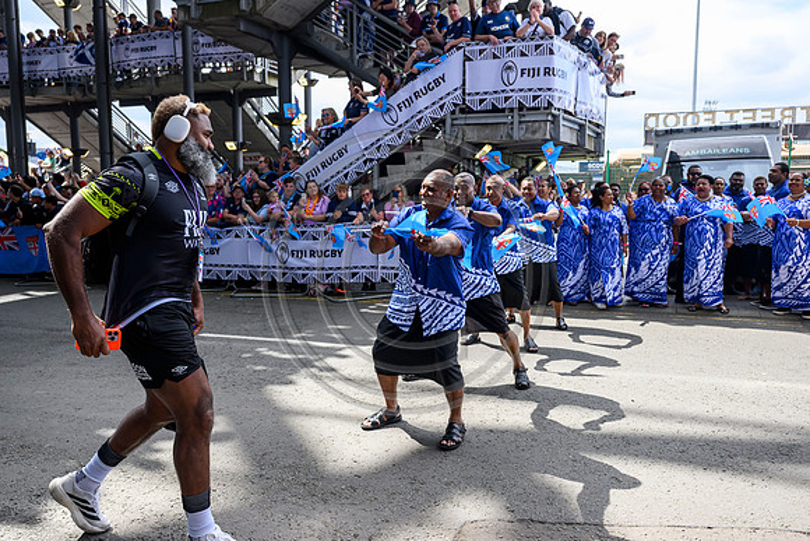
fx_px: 653
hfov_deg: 63.6
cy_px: 270
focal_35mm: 29
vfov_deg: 45.0
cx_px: 405
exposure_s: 1/1000
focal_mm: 29
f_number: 4.5
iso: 500
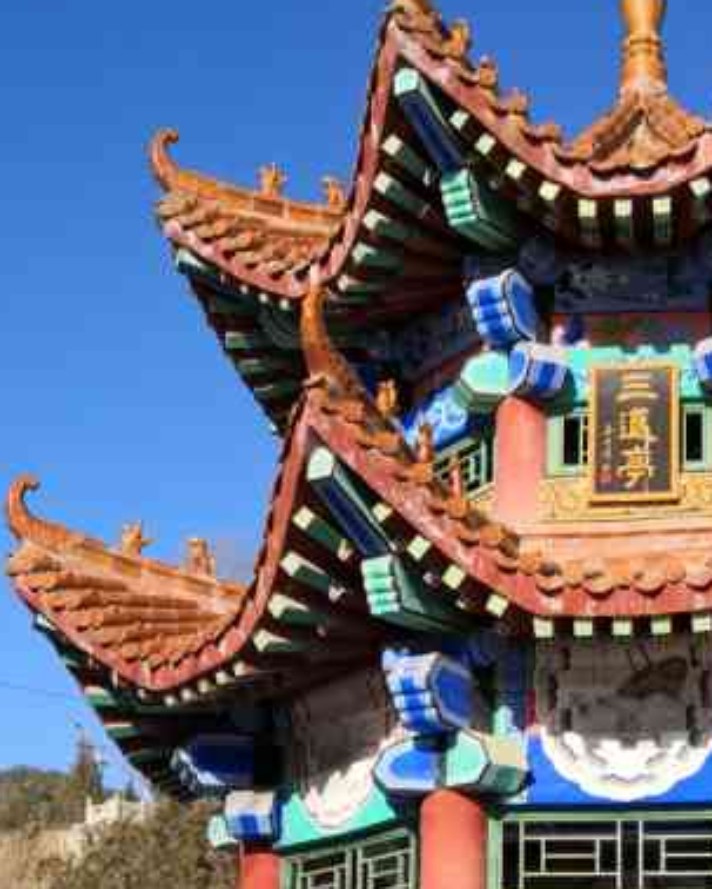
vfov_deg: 27.2
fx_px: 1710
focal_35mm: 65
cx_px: 475
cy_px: 921
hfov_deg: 23.4
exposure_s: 1/2500
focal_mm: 3.95
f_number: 1.6
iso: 50
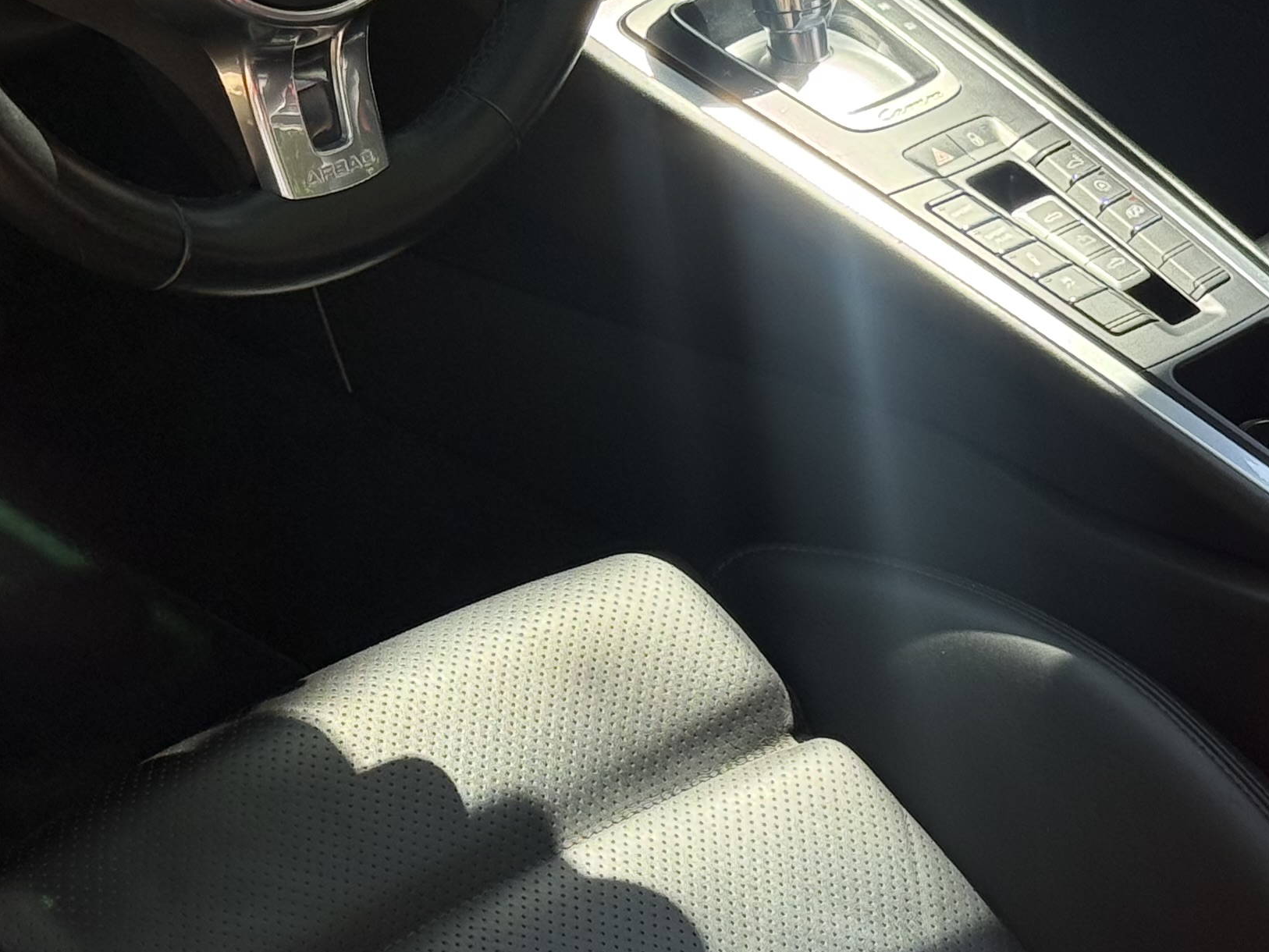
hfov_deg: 16.5
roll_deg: -2.7
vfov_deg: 12.4
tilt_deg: -26.8
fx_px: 4363
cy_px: 339
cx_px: 422
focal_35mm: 119
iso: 64
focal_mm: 6.76
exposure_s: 1/578
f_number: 1.78
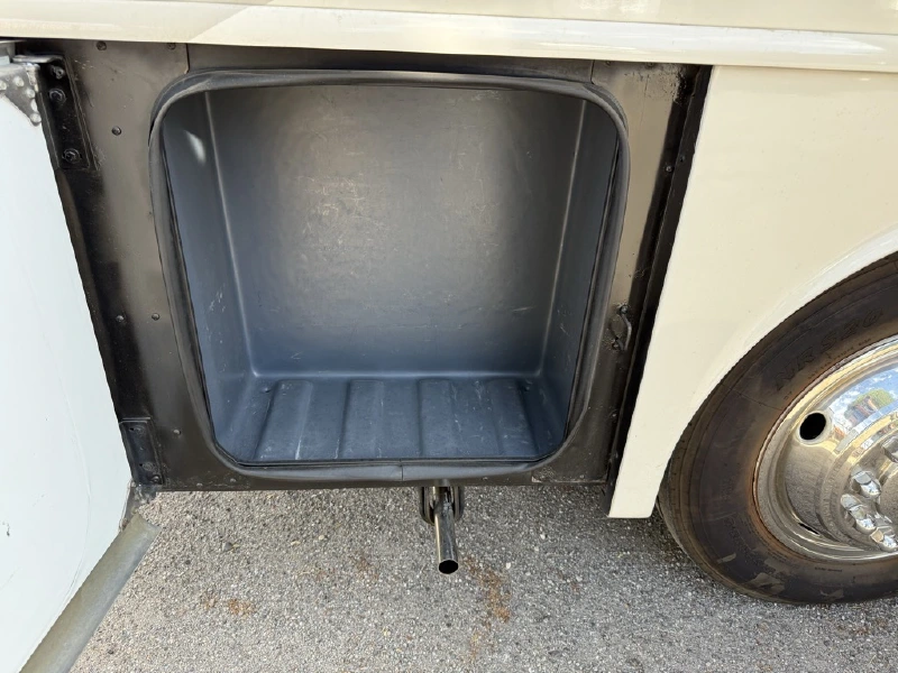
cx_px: 449
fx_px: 623
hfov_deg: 71.6
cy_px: 336
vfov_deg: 56.8
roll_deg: -4.6
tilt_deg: -29.1
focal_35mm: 24
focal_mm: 6.76
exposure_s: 1/497
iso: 100
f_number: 1.78
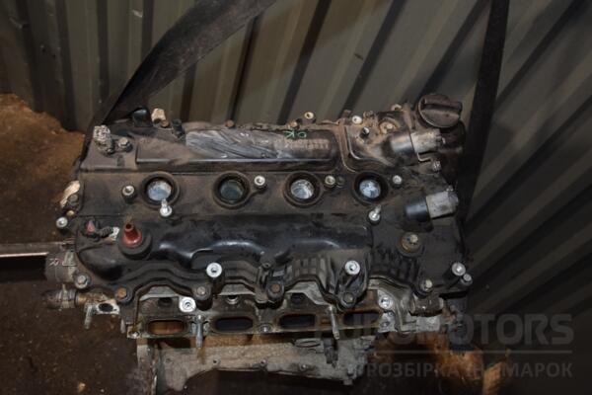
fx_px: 518
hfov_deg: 59.5
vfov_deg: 41.7
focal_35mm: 32
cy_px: 198
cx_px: 296
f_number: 5
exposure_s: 1/60
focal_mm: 21
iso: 800
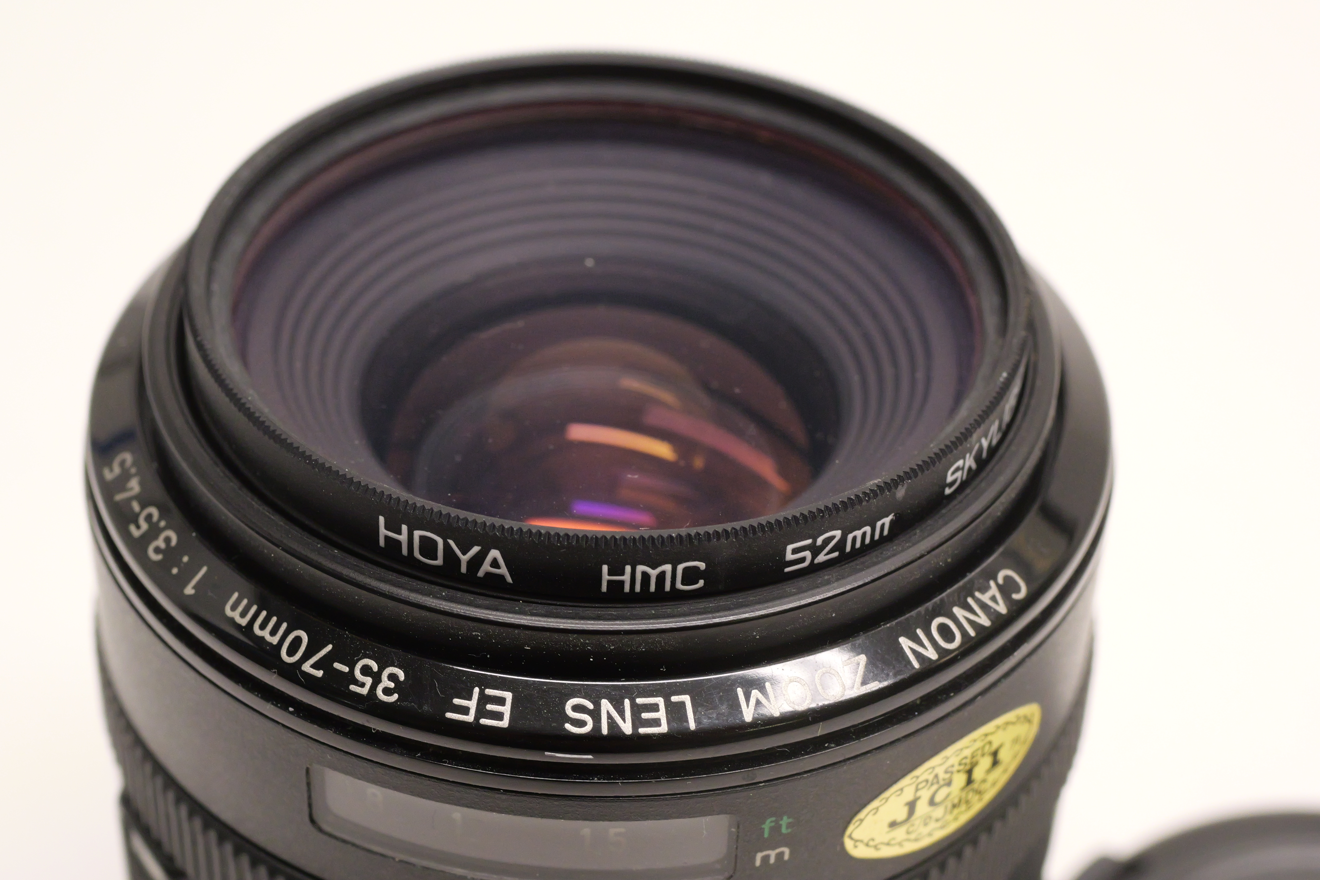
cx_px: 597
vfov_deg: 18.9
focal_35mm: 72
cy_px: 548
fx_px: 2640
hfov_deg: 28.1
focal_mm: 30
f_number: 5.6
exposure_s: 1/80
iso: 1600
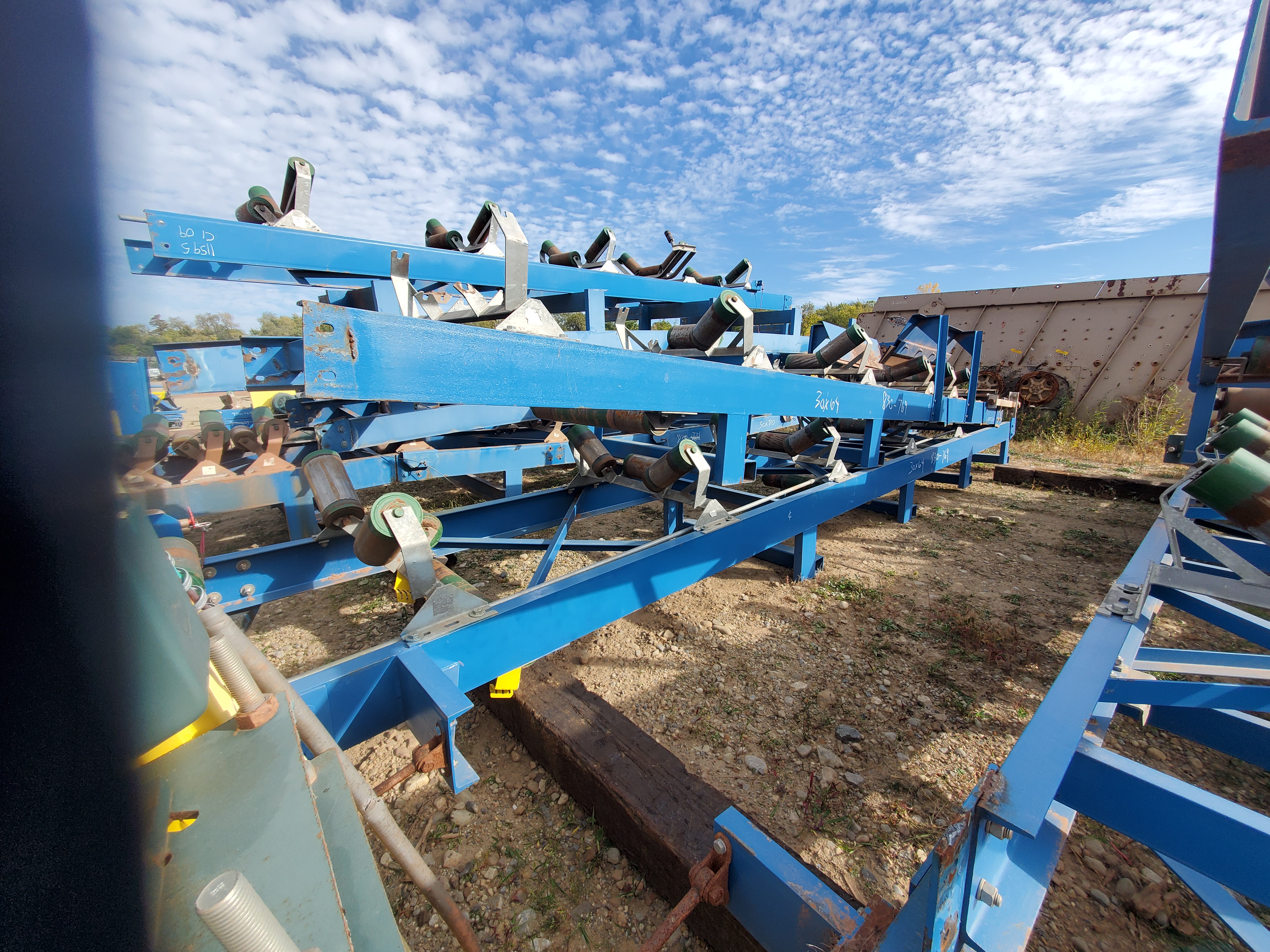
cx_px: 635
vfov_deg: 89.9
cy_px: 476
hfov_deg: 106.2
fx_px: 477
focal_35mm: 13
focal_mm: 1.8
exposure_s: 1/744
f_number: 2.2
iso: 50
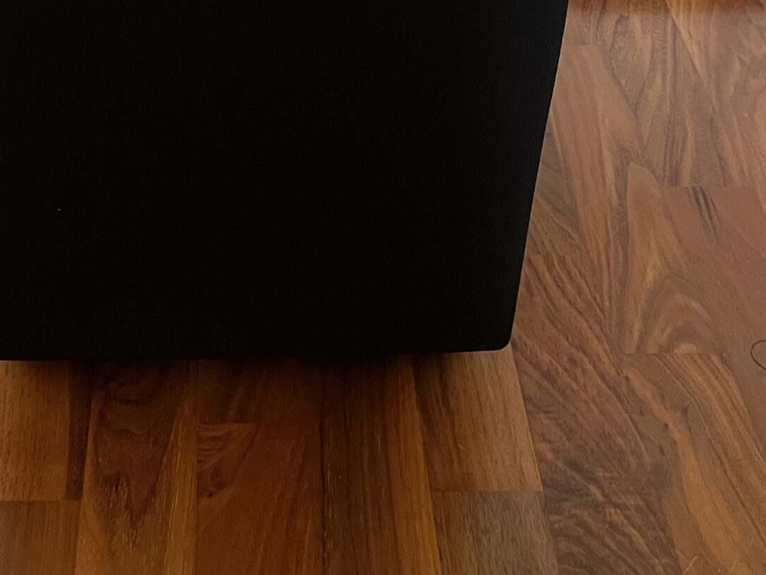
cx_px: 237
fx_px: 1350
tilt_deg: -33.9
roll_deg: +0.0
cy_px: -82
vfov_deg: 22.5
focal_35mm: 61
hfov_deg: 31.4
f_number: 1.6
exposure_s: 1/50
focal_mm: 5.1
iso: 160
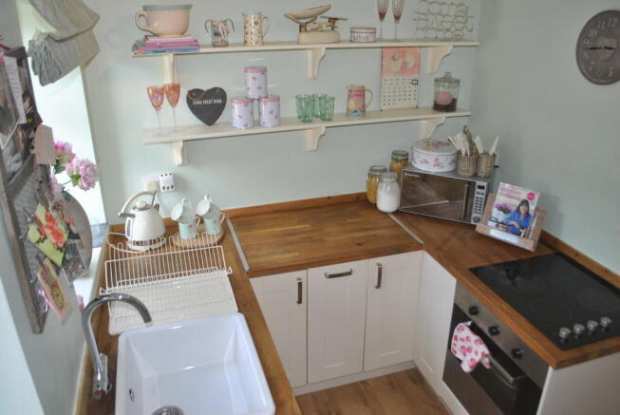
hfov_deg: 67.3
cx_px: 310
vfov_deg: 48.0
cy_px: 208
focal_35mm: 27
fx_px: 466
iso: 200
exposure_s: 1/60
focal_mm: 18
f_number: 3.5
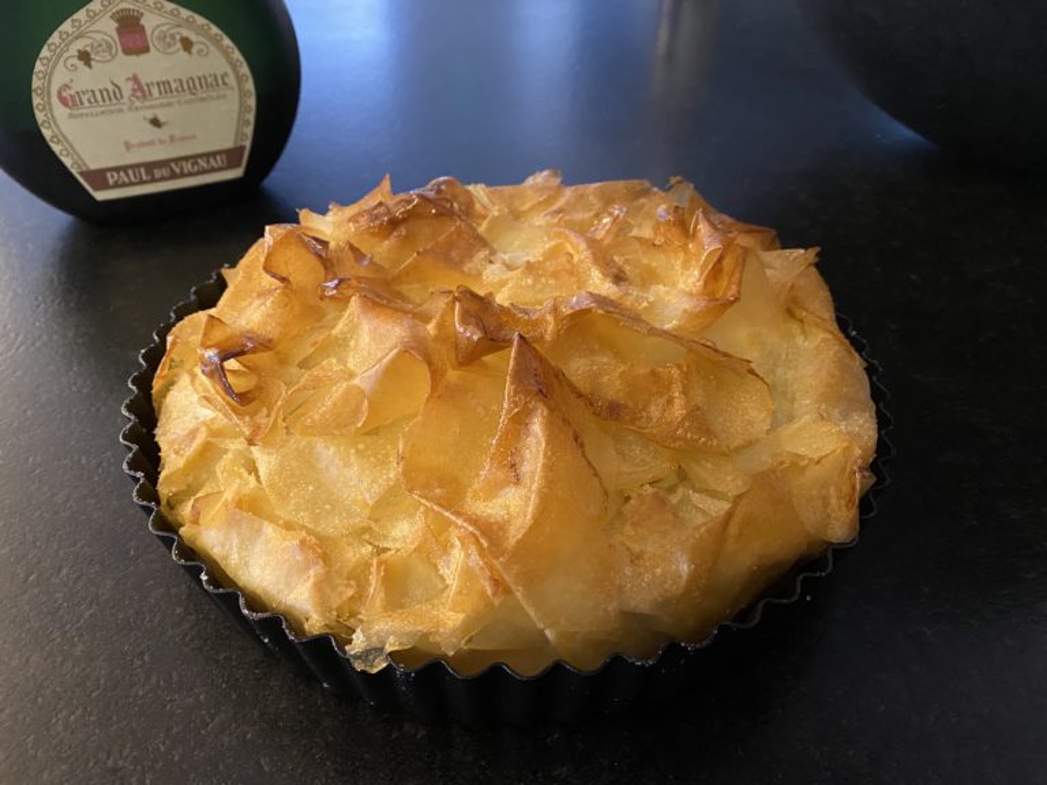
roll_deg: -0.1
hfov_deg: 67.3
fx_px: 786
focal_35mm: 26
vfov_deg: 53.1
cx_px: 524
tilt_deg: -38.9
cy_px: 392
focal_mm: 4.25
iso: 500
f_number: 1.8
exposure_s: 1/25
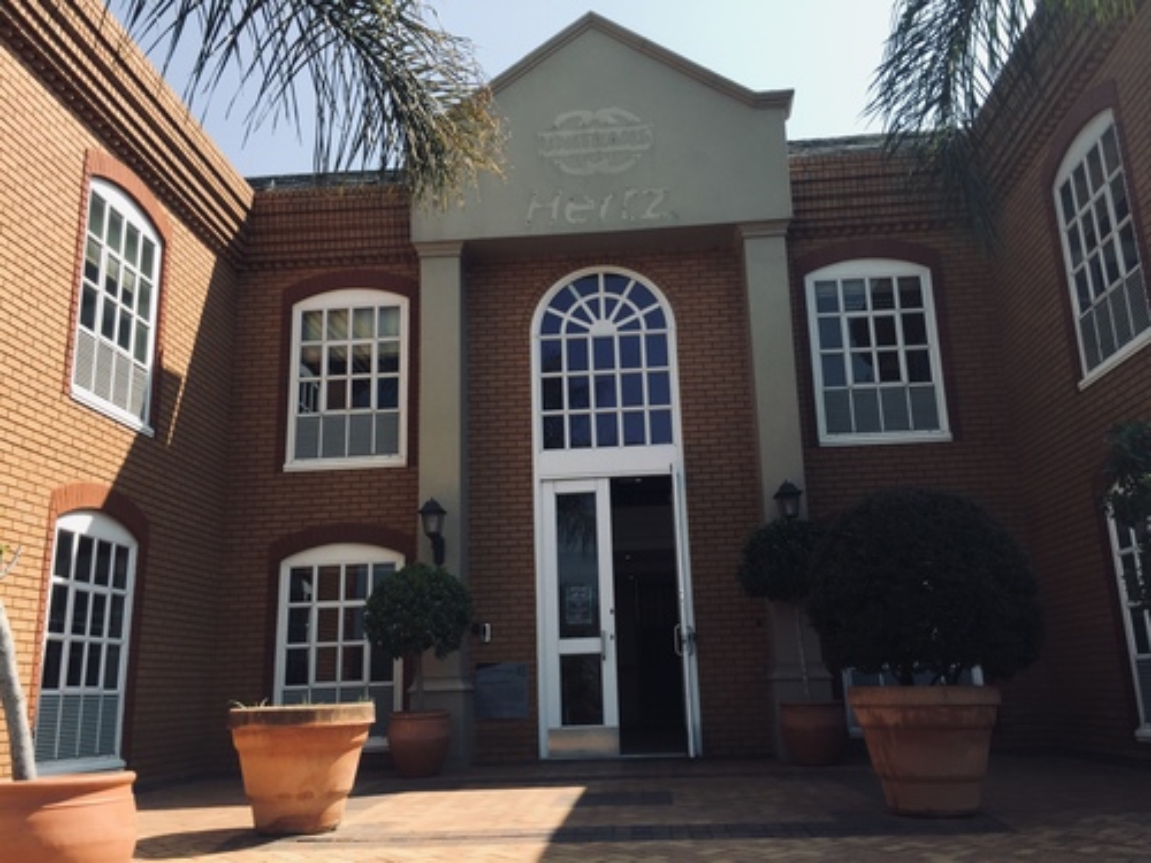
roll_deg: +1.1
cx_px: 576
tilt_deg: +15.1
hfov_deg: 61.7
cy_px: 432
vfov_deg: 48.2
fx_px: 964
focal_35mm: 29
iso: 32
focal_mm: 4.15
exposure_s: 1/964
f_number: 2.2
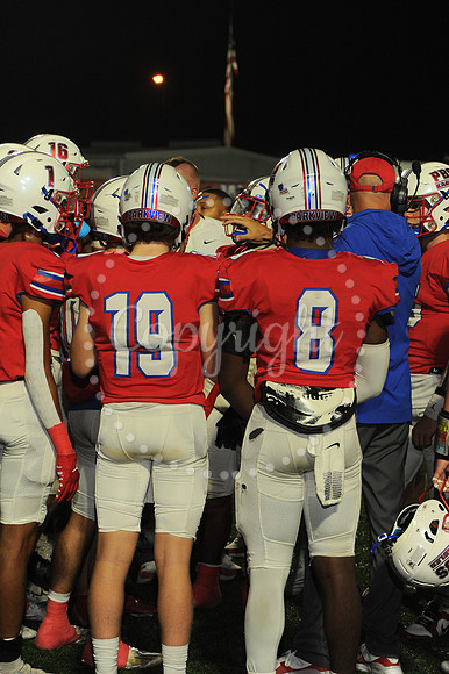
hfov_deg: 13.0
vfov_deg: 19.5
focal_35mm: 105
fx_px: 1967
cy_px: 337
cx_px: 224
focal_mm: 105
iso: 1600
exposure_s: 1/200
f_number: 5.6
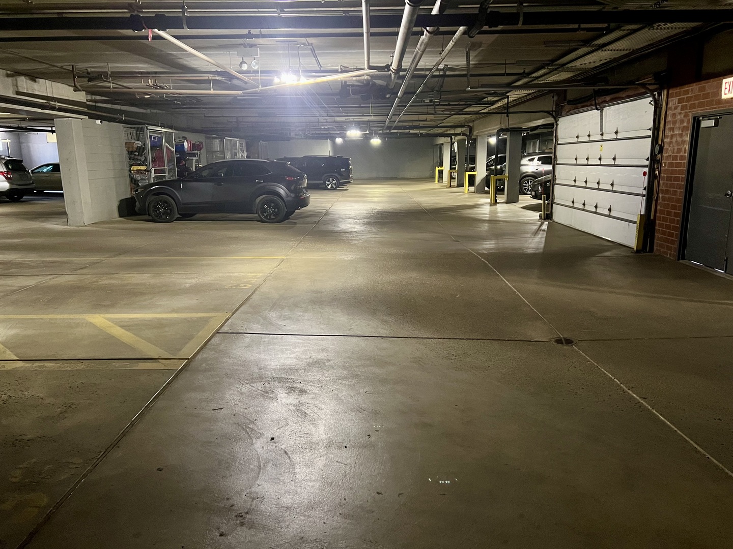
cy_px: 274
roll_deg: +1.2
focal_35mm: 26
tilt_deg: -12.3
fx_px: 551
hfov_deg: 67.3
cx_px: 366
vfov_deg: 53.1
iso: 640
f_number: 1.5
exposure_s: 1/36
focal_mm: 5.7
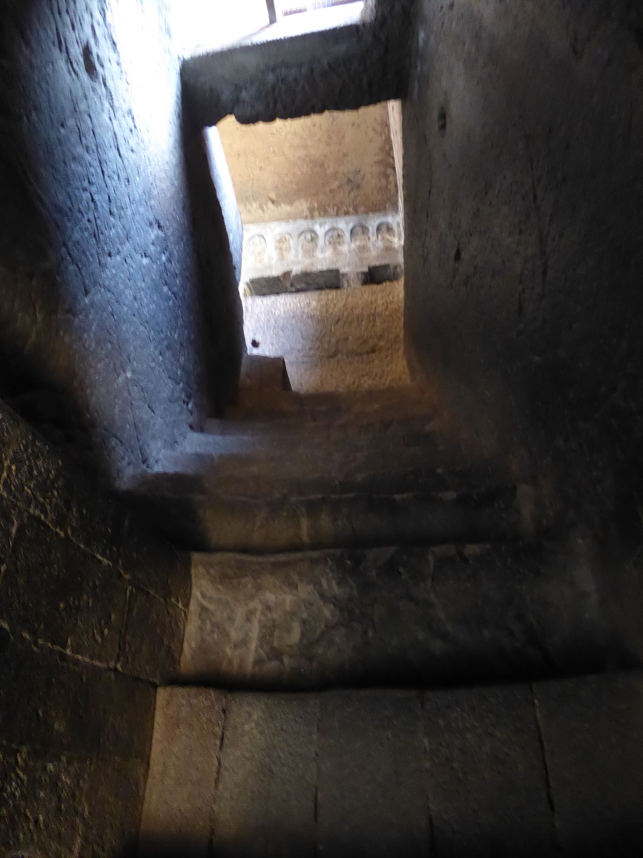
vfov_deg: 71.6
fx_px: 594
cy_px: 429
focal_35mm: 24
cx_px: 322
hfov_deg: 56.8
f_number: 3.3
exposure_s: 1/4
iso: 1000
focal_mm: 4.3
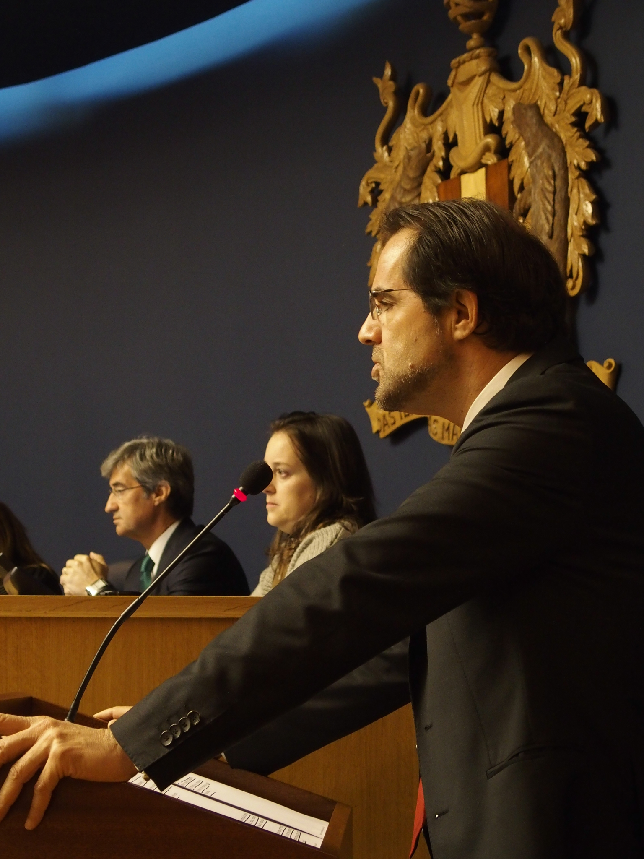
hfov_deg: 19.4
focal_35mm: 76
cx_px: 322
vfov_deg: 25.7
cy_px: 430
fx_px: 1885
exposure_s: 1/60
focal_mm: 16.1
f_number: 2.8
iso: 800
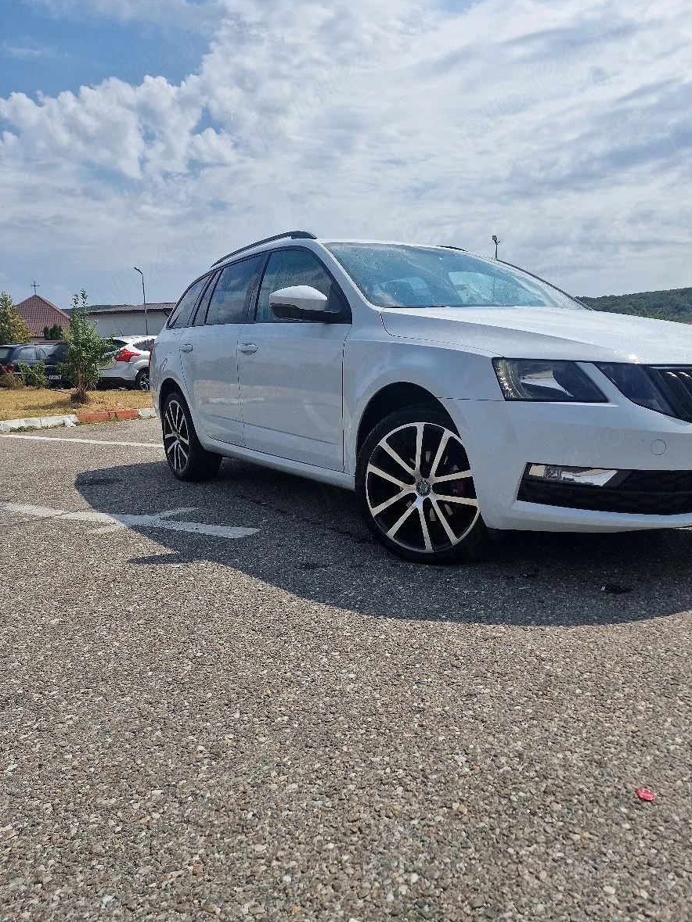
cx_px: 391
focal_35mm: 26
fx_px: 693
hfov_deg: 52.9
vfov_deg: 67.1
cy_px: 517
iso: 50
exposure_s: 1/2500
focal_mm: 6.4
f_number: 1.8
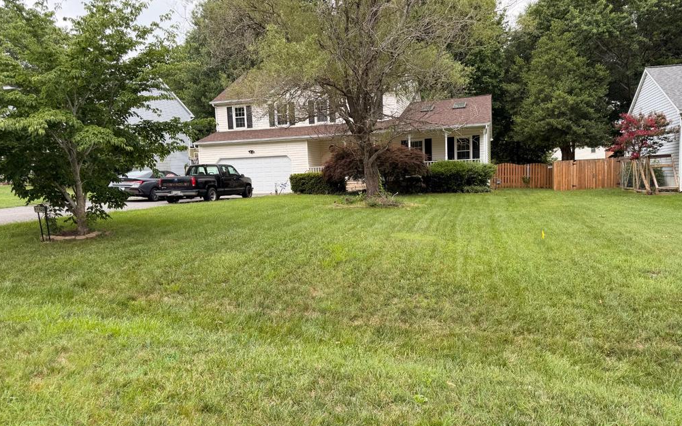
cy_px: 217
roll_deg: +2.6
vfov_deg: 47.6
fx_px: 483
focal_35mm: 26
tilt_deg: -4.5
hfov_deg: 70.4
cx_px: 345
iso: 80
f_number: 1.78
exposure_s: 1/1855
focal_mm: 6.76
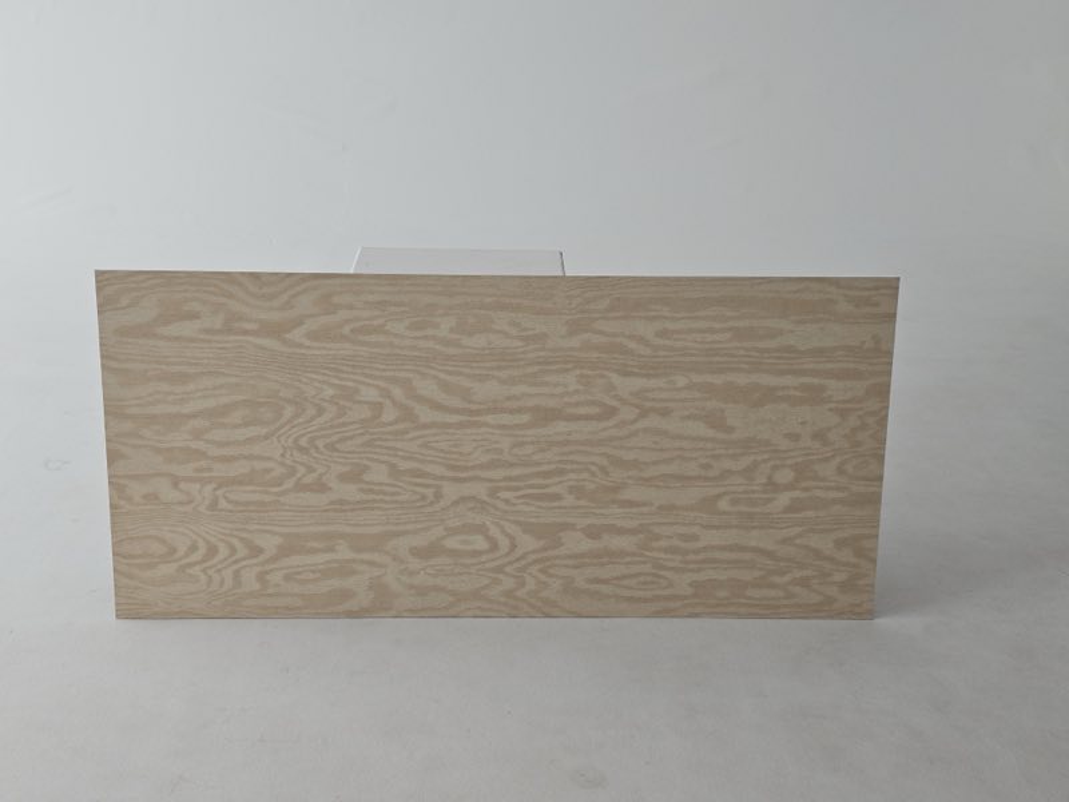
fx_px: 710
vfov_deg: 58.9
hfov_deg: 73.9
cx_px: 534
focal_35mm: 23
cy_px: 401
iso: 25
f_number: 1.7
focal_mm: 6.3
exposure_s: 1/50
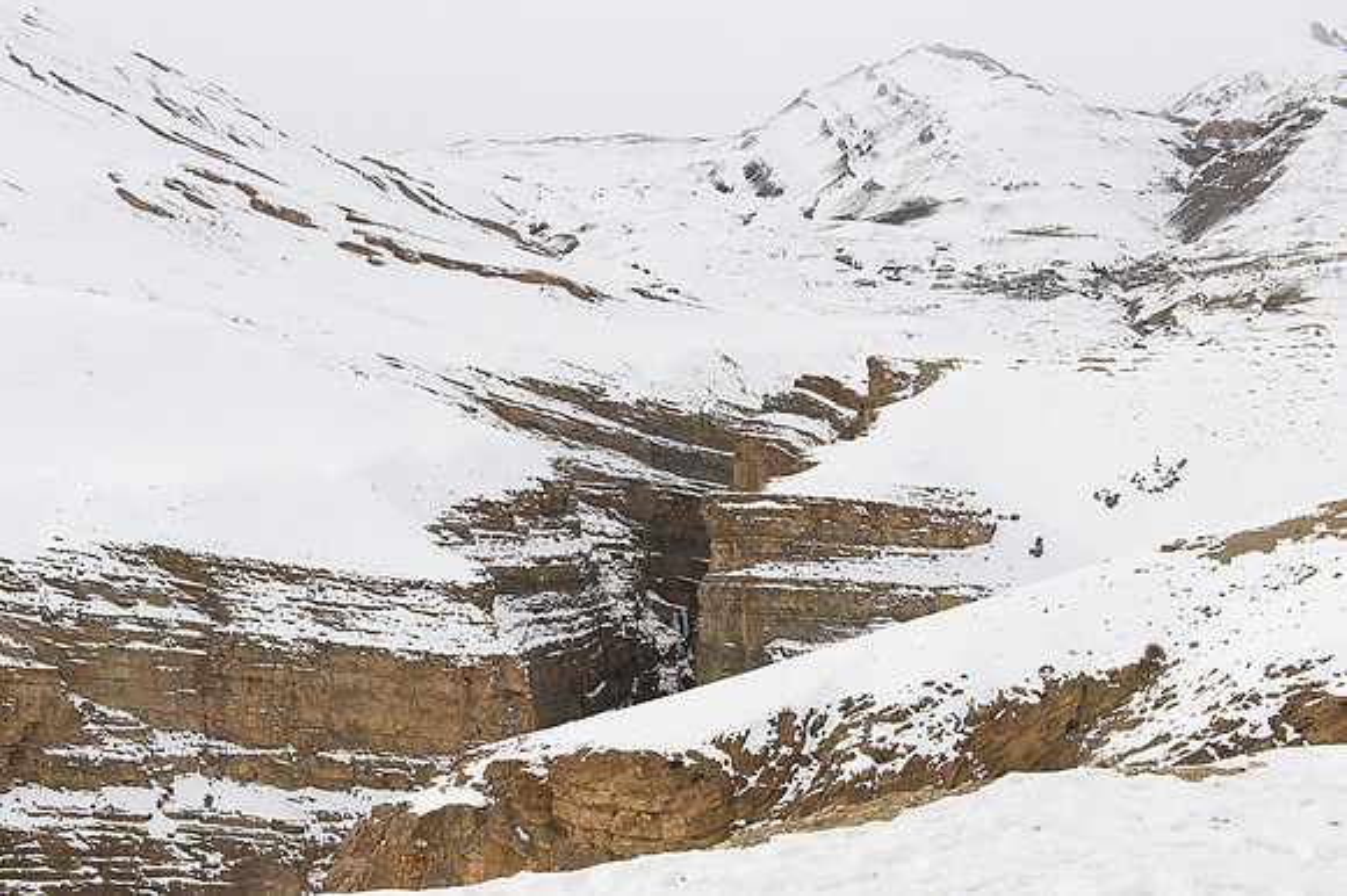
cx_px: 674
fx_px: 1571
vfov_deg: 31.9
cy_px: 448
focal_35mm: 42
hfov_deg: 46.4
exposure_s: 1/1250
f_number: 16
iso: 1000
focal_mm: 42
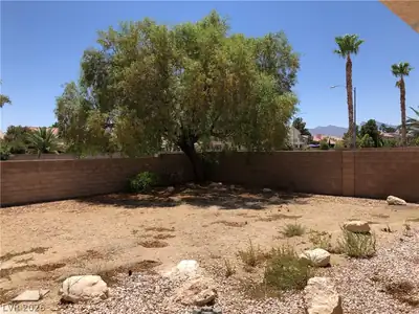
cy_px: 157
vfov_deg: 49.7
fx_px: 339
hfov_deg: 63.4
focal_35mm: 28
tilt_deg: -2.4
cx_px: 210
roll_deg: +1.5
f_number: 1.8
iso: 20
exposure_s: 1/1845
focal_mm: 3.99
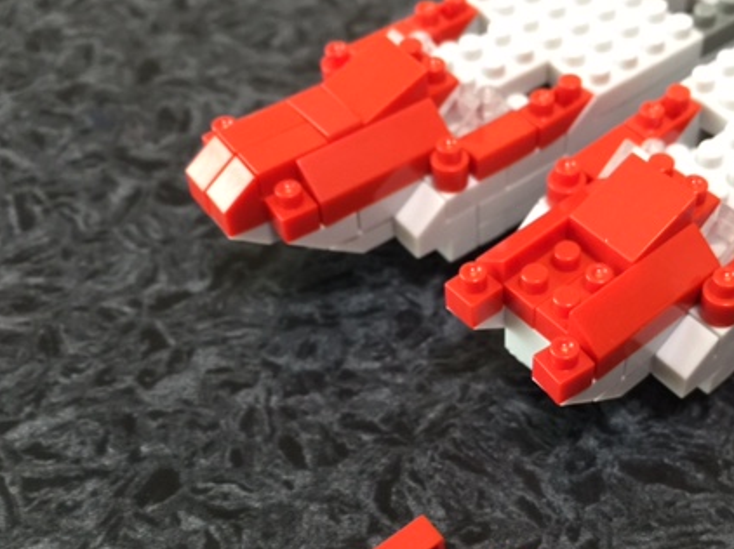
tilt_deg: -53.4
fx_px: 932
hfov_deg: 42.4
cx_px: 485
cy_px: 372
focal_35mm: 44
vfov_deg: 32.5
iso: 100
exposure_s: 1/15
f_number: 2.2
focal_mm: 4.15
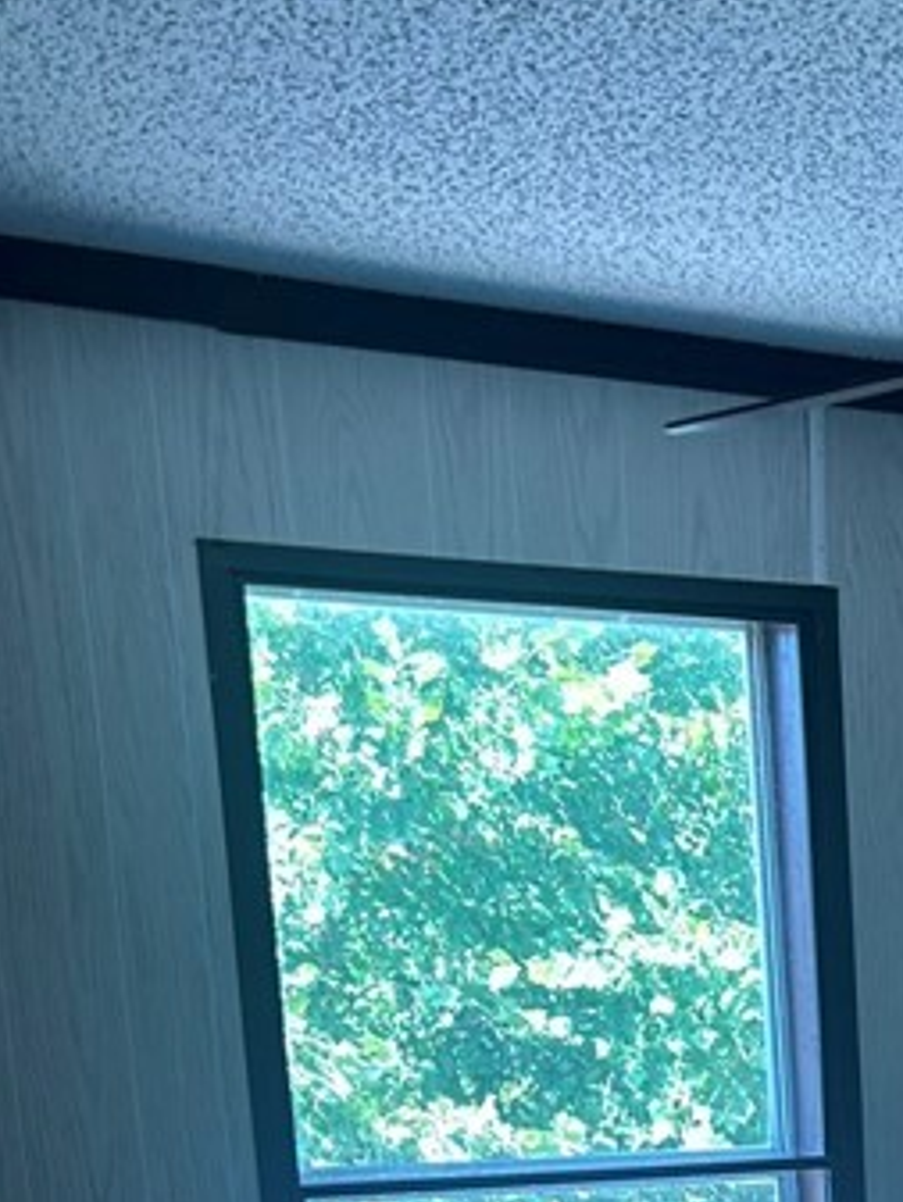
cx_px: 1139
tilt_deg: -18.2
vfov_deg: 21.8
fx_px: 2746
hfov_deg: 17.6
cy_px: 1644
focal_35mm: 79
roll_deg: -0.4
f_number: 1.5
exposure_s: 1/120
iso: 80
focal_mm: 5.7
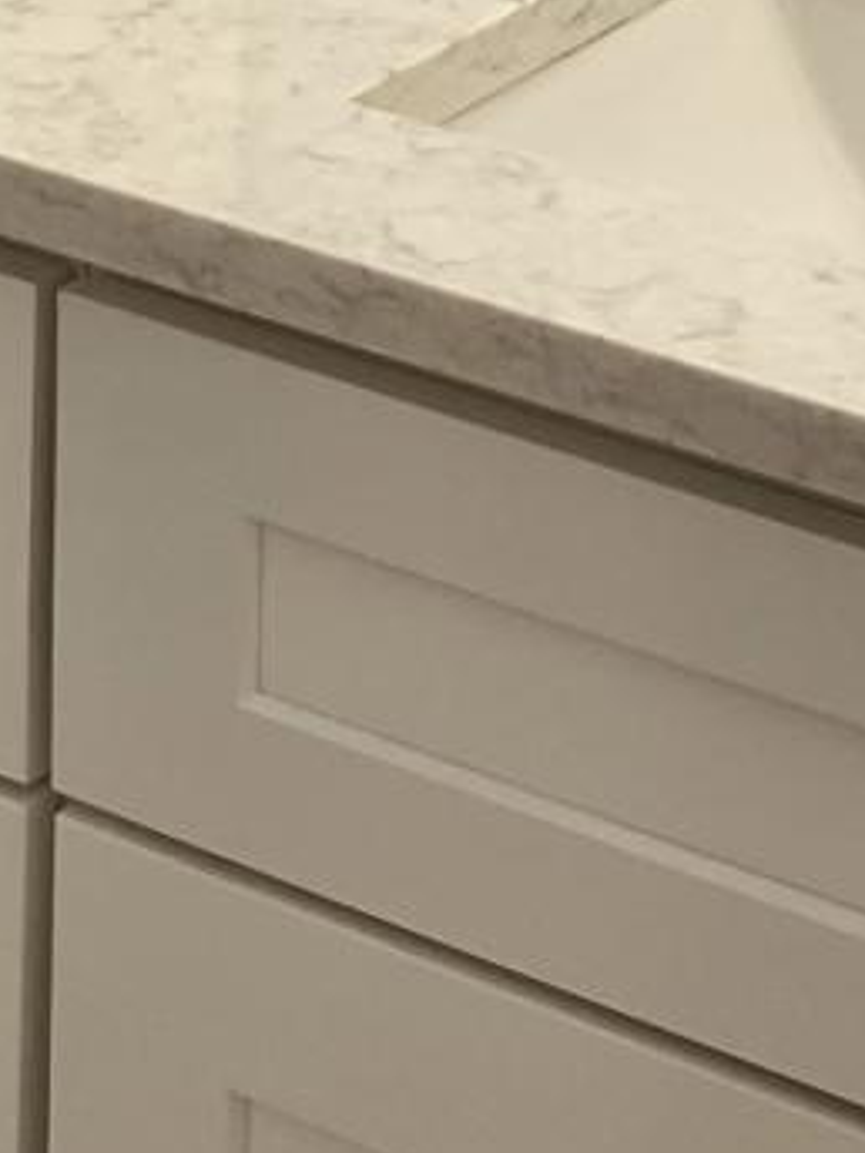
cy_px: -707
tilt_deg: -9.9
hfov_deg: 9.6
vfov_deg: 12.3
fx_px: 5031
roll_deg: -1.2
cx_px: -262
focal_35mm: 151
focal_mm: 4.25
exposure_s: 1/120
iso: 100
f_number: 1.8
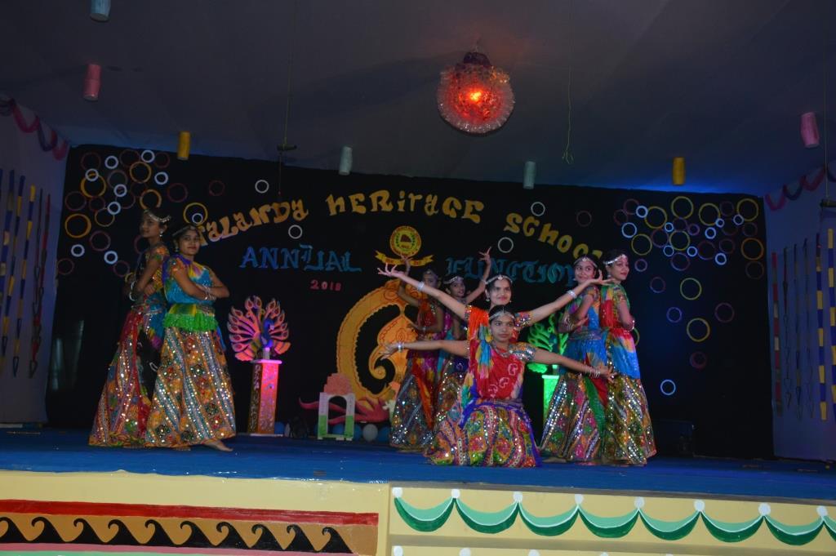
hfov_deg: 53.2
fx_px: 835
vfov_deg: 36.8
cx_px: 418
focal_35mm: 36
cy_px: 278
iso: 800
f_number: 6.3
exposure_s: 1/80
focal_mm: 24
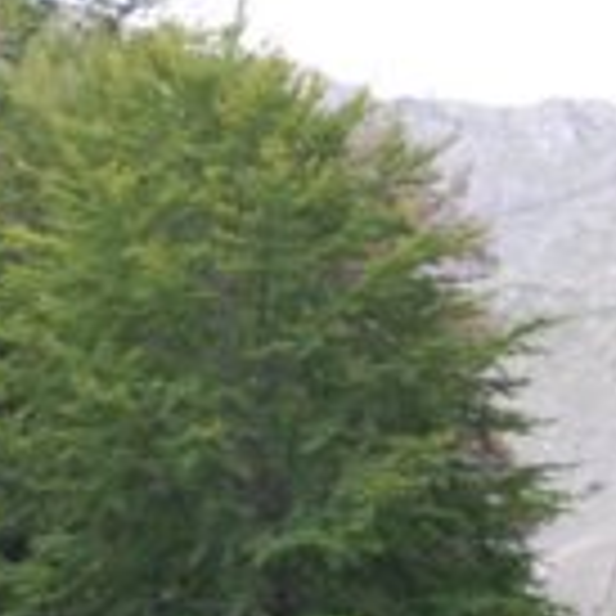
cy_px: 585
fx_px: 4772
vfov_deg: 7.4
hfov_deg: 7.4
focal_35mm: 237
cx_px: -27
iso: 400
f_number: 5.6
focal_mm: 26
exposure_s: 1/125
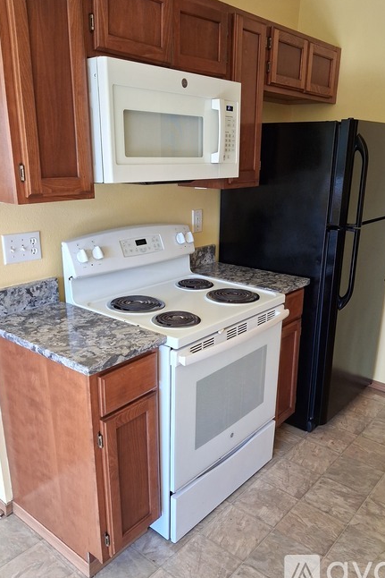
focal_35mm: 29
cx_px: 205
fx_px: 465
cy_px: 292
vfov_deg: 63.6
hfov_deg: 45.0
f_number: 1.8
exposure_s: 1/120
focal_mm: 4
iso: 320
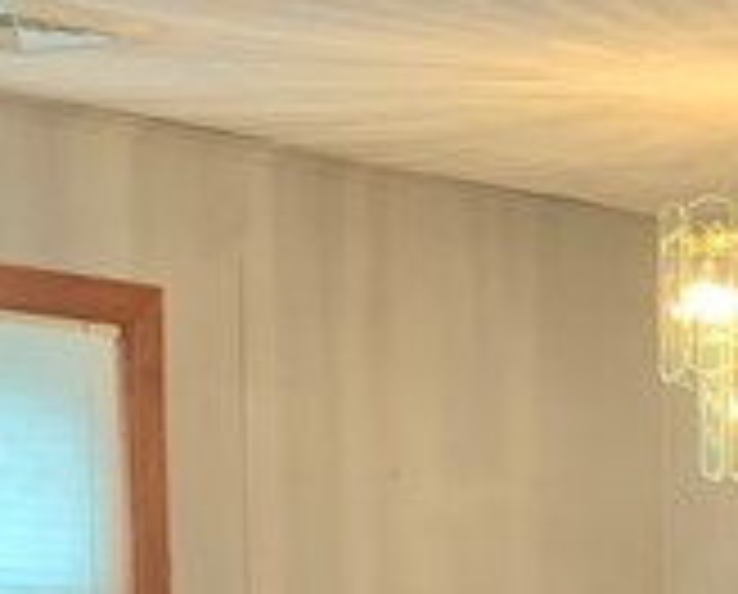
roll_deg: -0.5
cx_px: 1071
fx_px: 3459
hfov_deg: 11.7
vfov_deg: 9.4
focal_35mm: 158
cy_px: 1044
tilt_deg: -3.5
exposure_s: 1/60
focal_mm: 4.25
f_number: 1.8
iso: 125
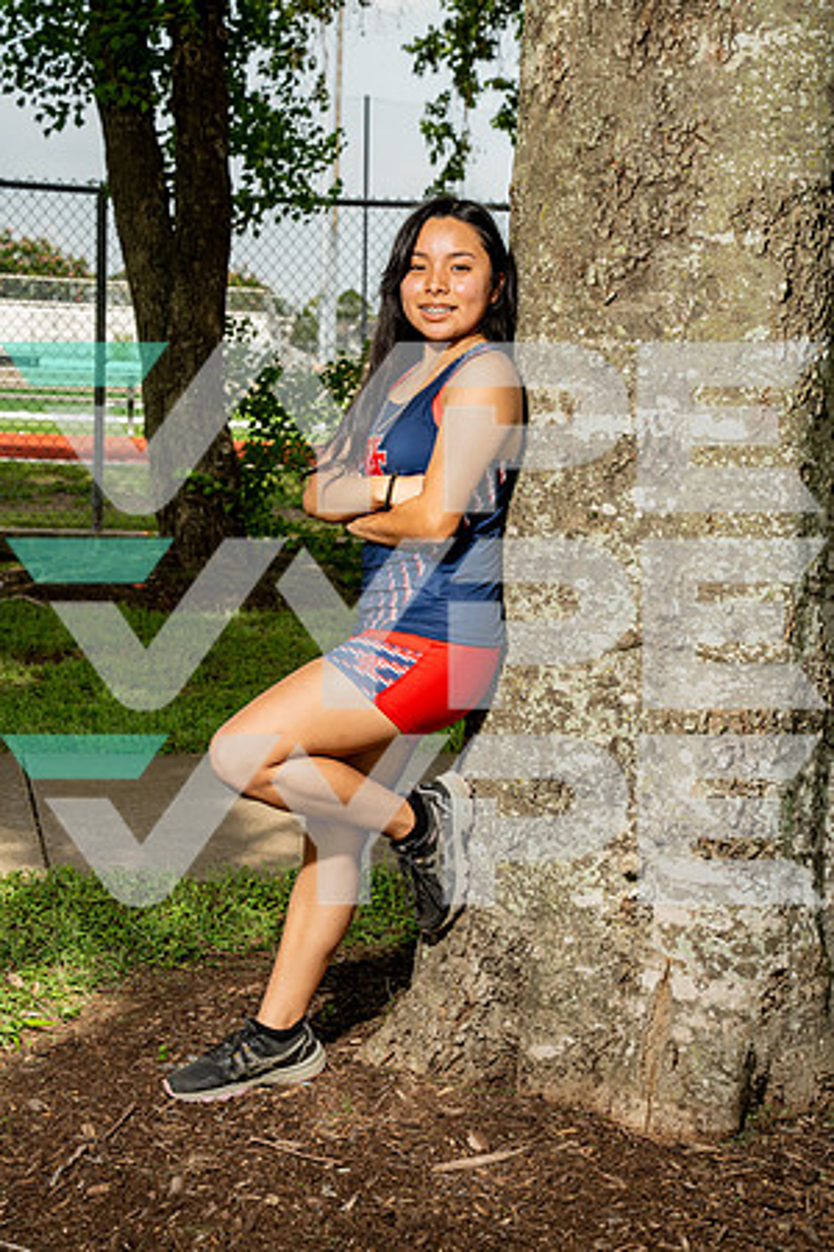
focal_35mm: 66
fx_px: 2293
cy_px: 626
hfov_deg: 20.6
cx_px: 417
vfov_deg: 30.5
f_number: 8
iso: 200
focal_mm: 66
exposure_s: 1/200
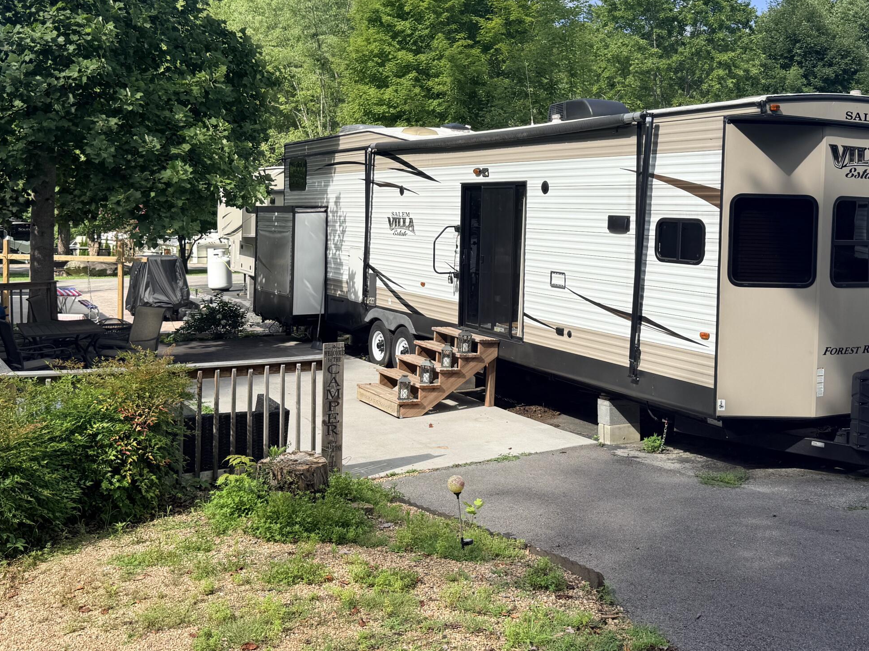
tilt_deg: -1.6
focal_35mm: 37
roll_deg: -0.8
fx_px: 929
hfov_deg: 50.1
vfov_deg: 38.4
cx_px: 460
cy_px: 236
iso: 80
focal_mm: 6.76
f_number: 1.78
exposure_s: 1/2907
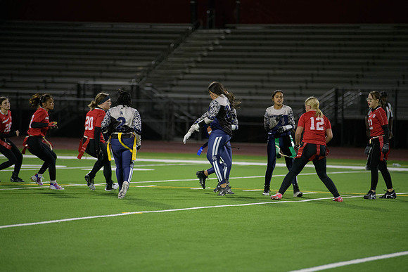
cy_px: 136
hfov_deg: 10.3
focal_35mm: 200
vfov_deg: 6.9
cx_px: 204
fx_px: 2267
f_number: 2.8
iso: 2800
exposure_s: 1/640
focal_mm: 200
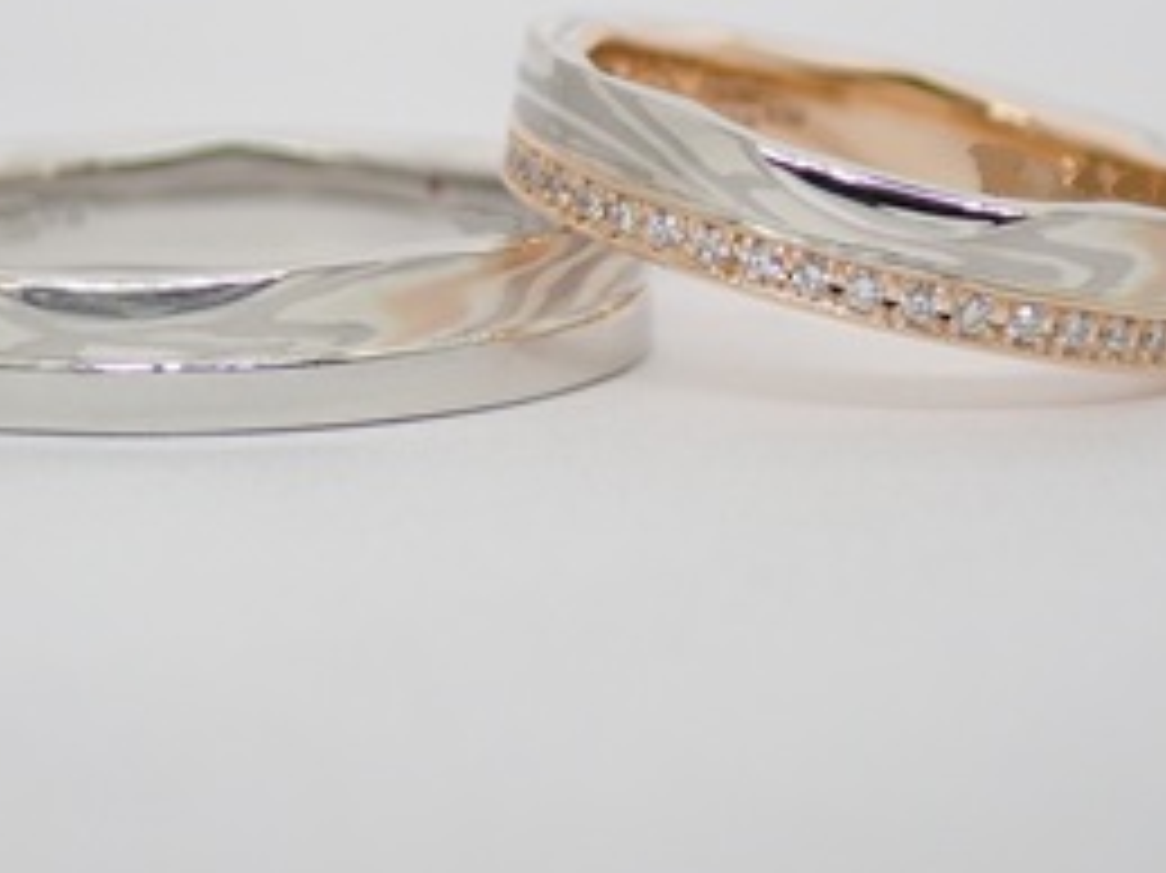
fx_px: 4512
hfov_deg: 14.7
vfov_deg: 11.0
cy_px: 241
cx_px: 509
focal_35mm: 134
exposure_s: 1/100
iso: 200
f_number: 4.1
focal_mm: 13.65
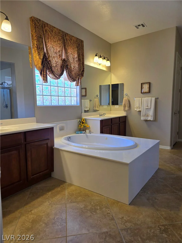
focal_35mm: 23
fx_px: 161
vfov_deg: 73.9
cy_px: 122
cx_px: 91
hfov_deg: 58.9
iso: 40
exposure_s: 1/120
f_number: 1.8
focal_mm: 5.4
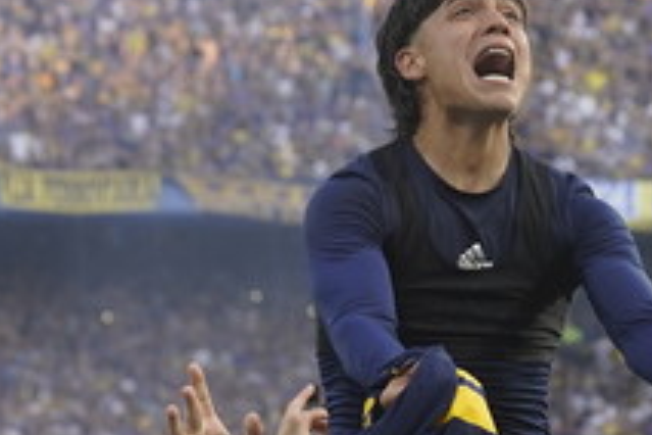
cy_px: 423
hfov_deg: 8.1
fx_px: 4600
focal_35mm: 254
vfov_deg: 5.4
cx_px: 481
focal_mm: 50
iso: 400
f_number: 2.8
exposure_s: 1/1000
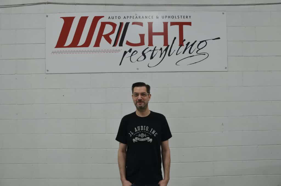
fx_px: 199
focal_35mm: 26
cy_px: 93
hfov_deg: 70.6
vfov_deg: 50.2
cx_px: 140
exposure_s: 1/60
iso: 400
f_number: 5.6
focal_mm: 17
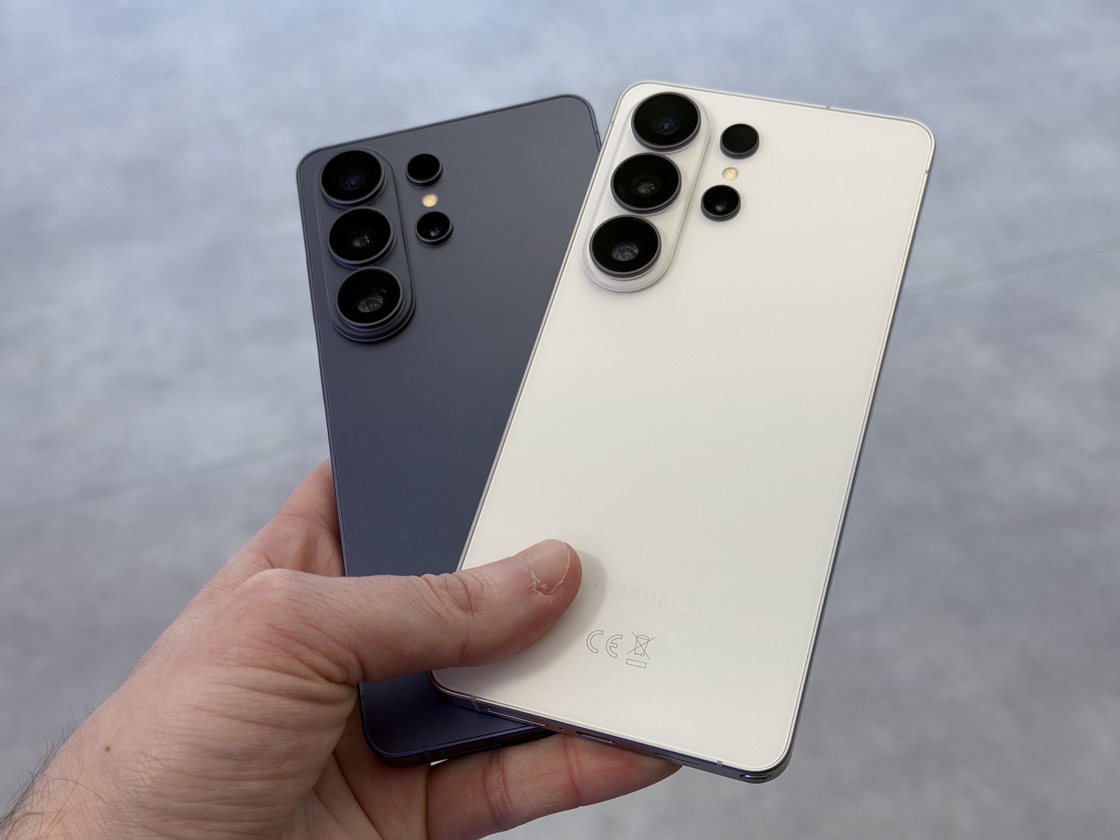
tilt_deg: -45.2
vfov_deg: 30.3
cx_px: 560
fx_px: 1553
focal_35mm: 48
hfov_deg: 39.7
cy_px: 420
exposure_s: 1/100
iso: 50
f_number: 1.78
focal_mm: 6.76
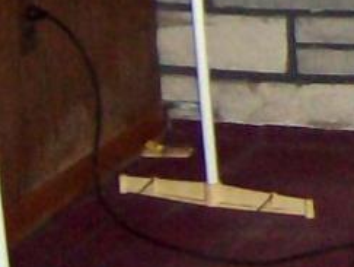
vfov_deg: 6.7
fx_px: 2181
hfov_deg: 8.4
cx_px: 884
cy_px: -325
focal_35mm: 213
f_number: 2.8
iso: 200
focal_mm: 6
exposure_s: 1/60
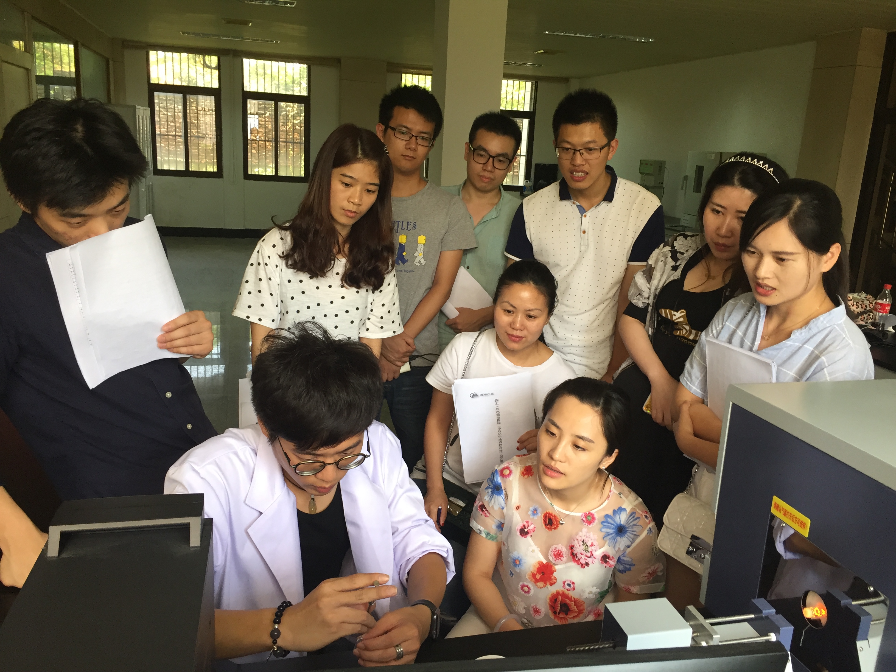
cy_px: 336
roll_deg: -2.4
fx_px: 751
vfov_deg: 48.2
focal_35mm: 29
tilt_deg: -13.8
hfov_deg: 61.7
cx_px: 448
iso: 50
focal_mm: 4.15
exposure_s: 1/33
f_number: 2.2
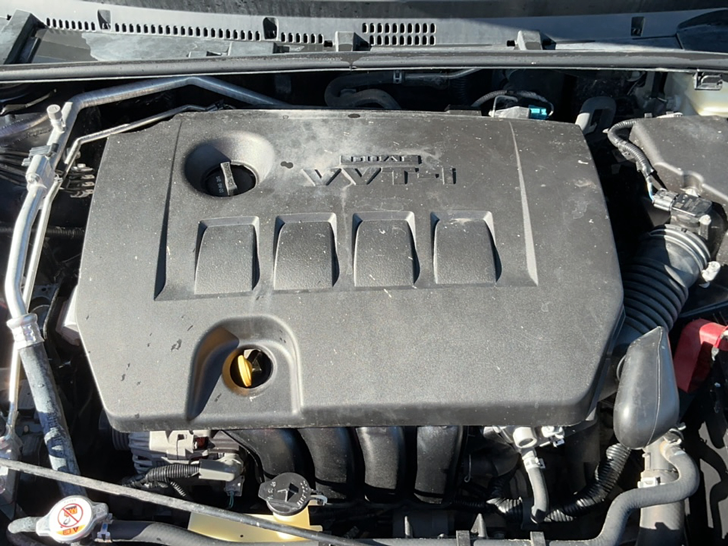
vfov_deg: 46.8
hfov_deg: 60.0
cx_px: 364
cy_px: 273
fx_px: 631
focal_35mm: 30
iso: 25
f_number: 1.8
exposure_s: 1/268
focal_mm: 3
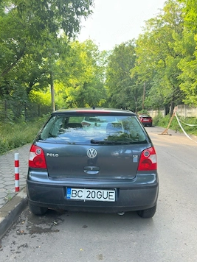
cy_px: 146
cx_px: 92
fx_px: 205
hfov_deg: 51.3
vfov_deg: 65.1
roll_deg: -2.6
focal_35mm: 27
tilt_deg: -6.1
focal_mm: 6.86
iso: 125
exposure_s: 1/160
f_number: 1.78
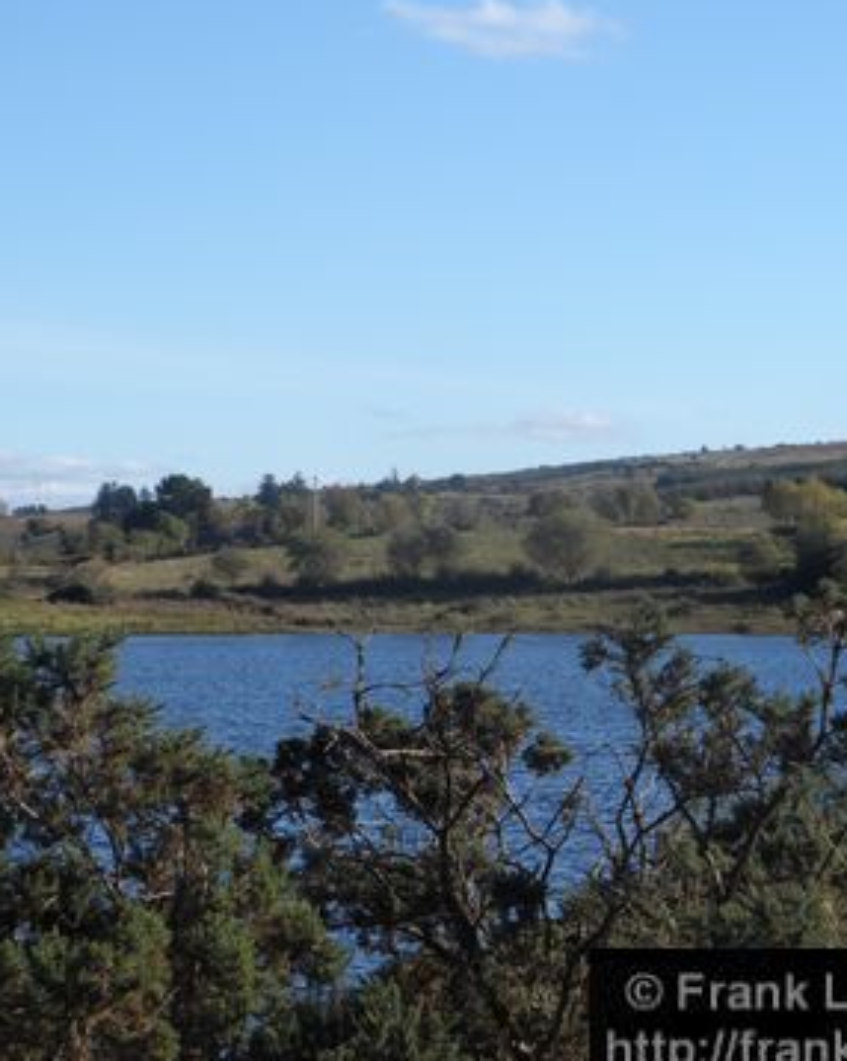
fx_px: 3763
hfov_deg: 12.8
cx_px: 498
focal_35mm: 120
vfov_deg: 16.0
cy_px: 526
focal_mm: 14.3
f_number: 4.5
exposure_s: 1/500
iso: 80
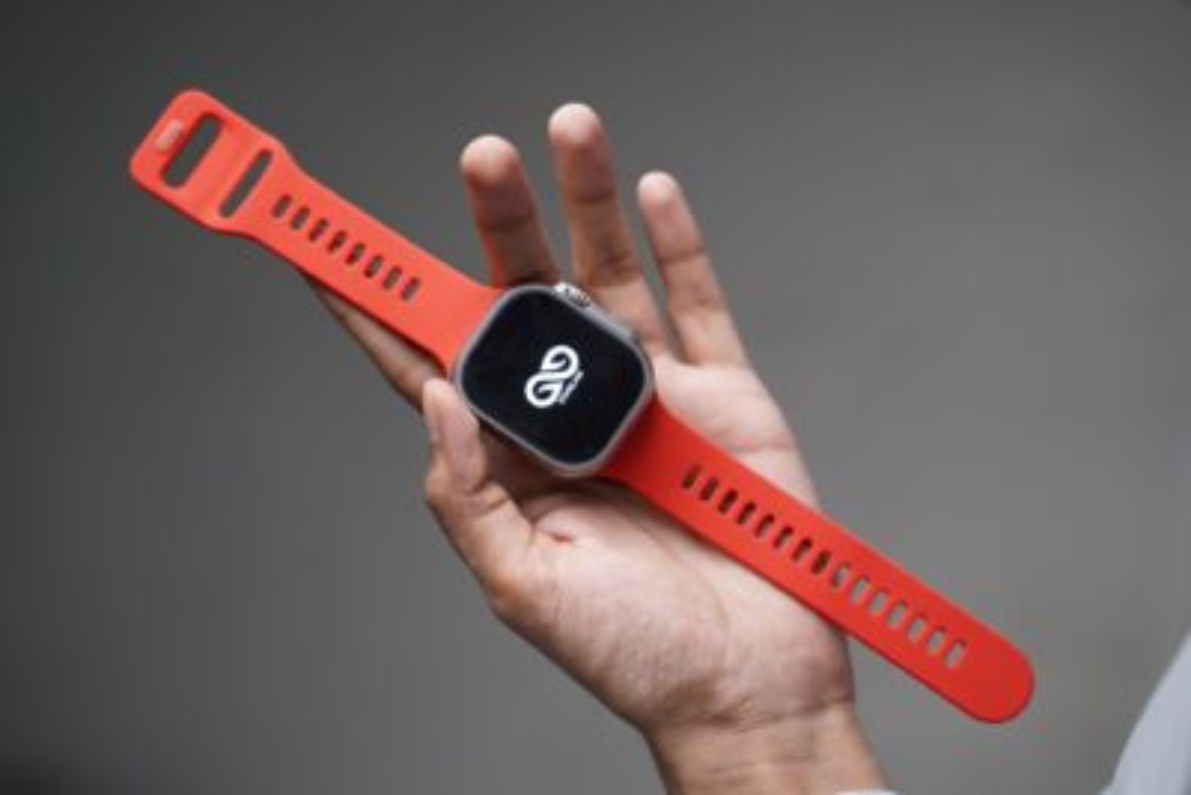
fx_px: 2482
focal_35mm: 75
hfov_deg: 27.0
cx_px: 596
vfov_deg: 18.2
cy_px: 398
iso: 1600
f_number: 3.5
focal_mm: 75
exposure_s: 1/200
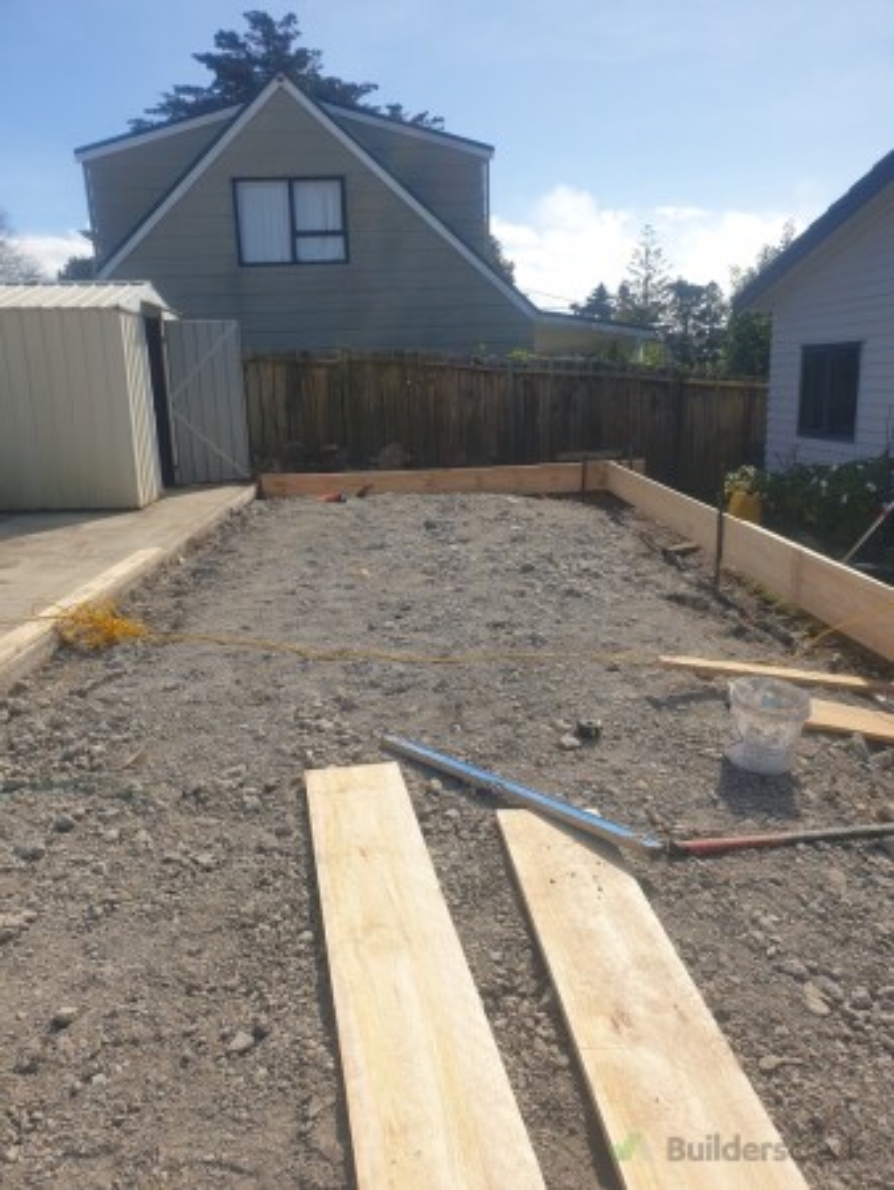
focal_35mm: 26
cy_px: 595
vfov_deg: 67.3
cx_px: 447
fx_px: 894
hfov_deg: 53.1
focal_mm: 4.3
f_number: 2.4
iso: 50
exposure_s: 1/1866
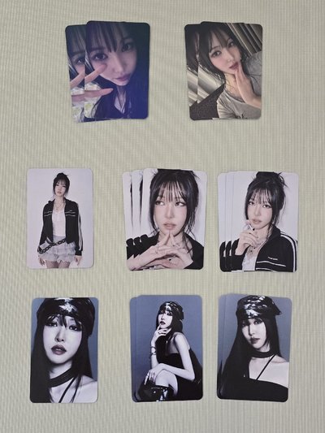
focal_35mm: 23
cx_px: 162
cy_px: 216
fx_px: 288
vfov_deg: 73.9
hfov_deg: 58.9
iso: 400
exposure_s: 1/120
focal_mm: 6.3
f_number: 1.7
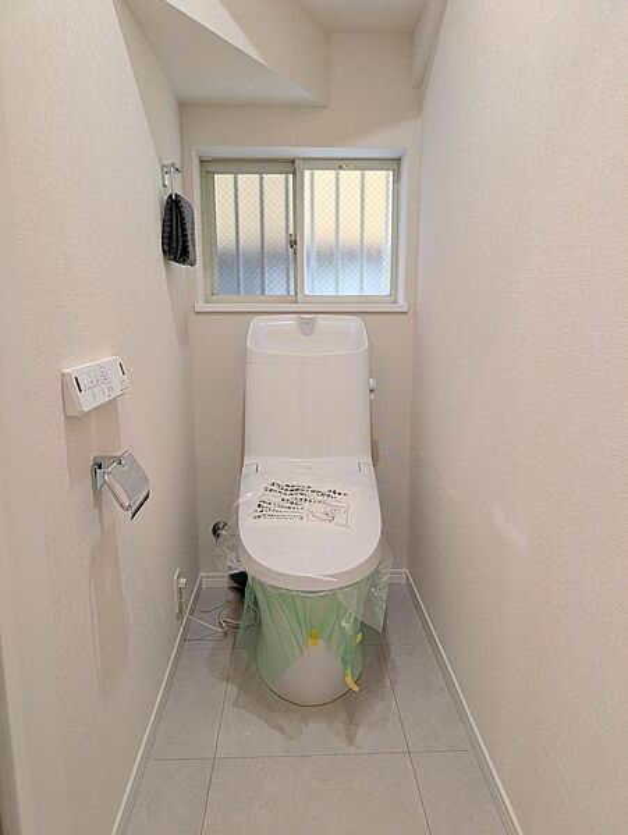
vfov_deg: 71.6
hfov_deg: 56.9
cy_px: 418
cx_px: 314
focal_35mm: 24
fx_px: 580
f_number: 1.68
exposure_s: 1/90
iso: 84
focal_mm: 6.9
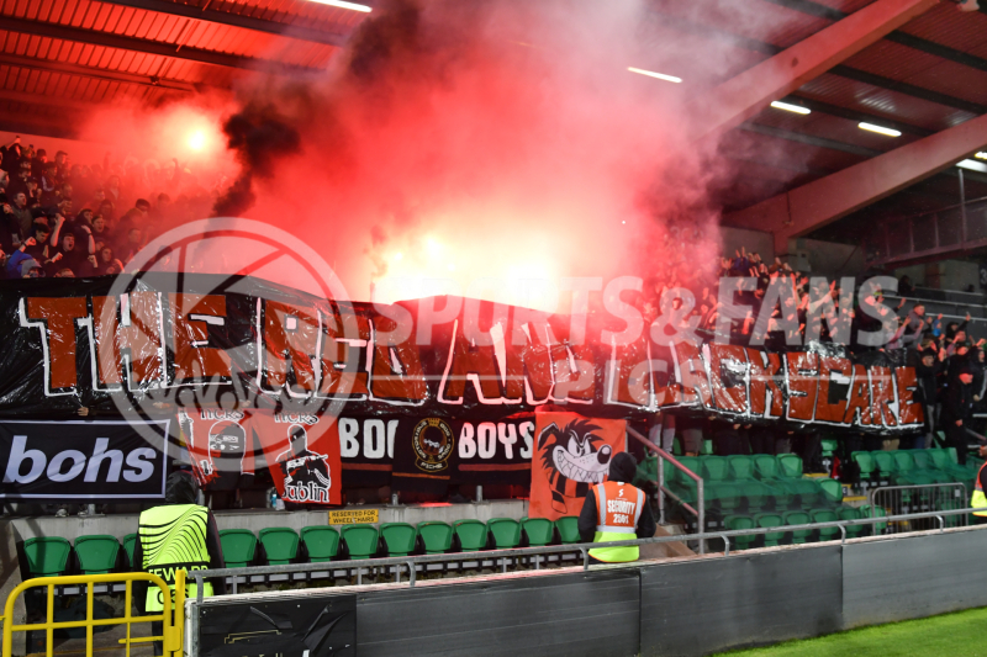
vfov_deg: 36.9
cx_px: 494
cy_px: 328
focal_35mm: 36
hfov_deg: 53.1
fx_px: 987
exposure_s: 1/640
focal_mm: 24
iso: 1000
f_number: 2.8
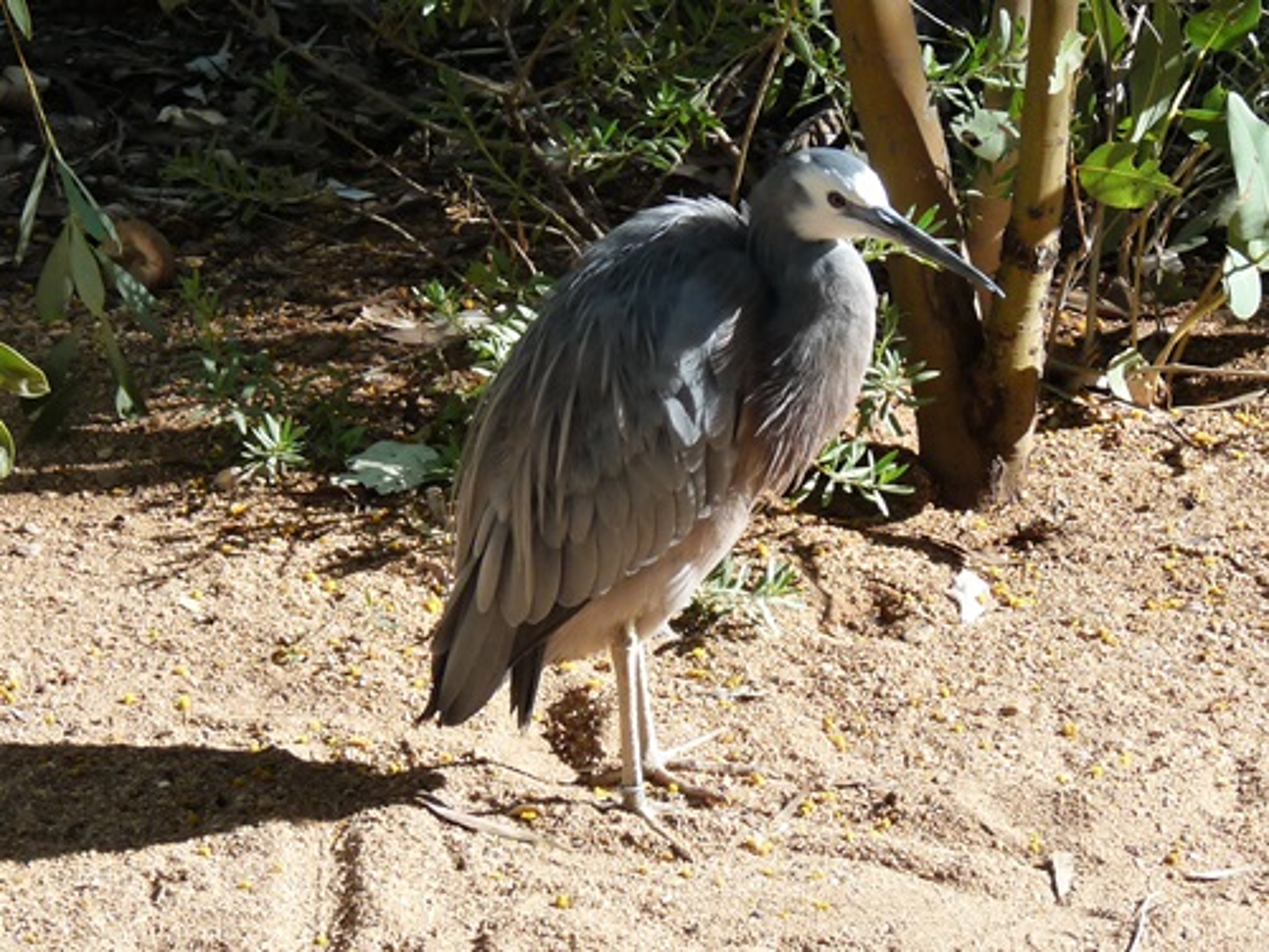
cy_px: 476
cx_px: 634
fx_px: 6342
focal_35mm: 173
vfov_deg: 8.6
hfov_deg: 11.4
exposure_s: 1/250
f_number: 4
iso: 160
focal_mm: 17.4
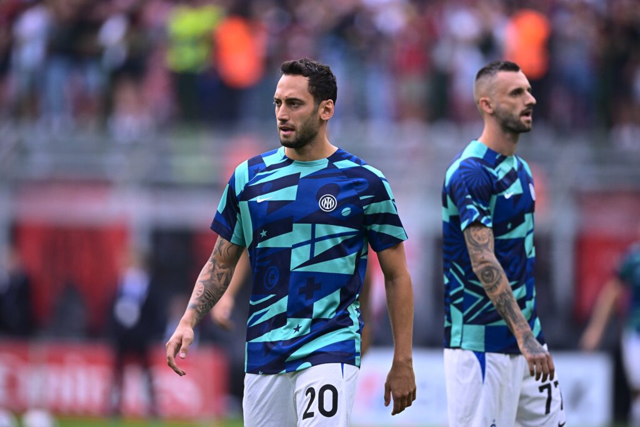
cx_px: 320
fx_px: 7112
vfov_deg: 3.4
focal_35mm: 400
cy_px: 214
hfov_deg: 5.2
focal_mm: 400
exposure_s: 1/2000
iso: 1600
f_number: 3.5
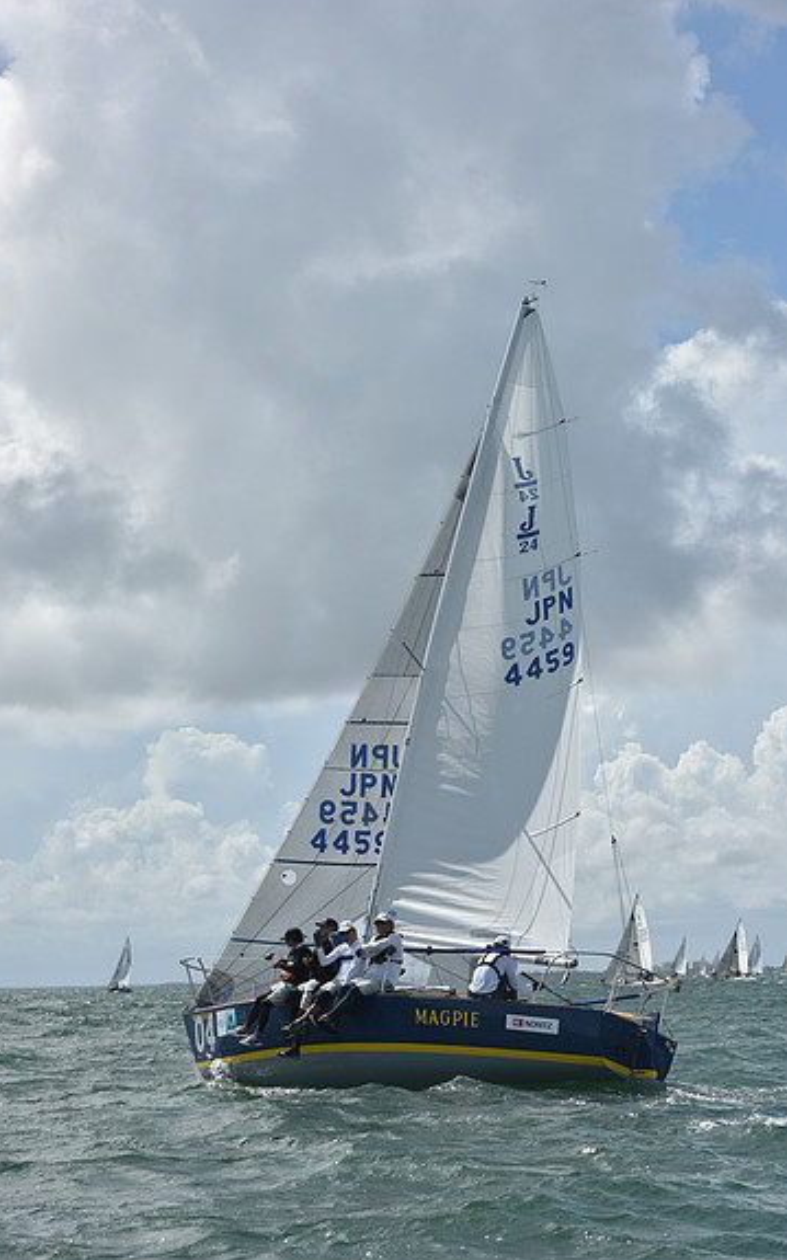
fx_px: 2473
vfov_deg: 28.6
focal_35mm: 72
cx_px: 367
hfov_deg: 18.1
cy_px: 631
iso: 250
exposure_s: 1/1600
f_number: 9
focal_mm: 70
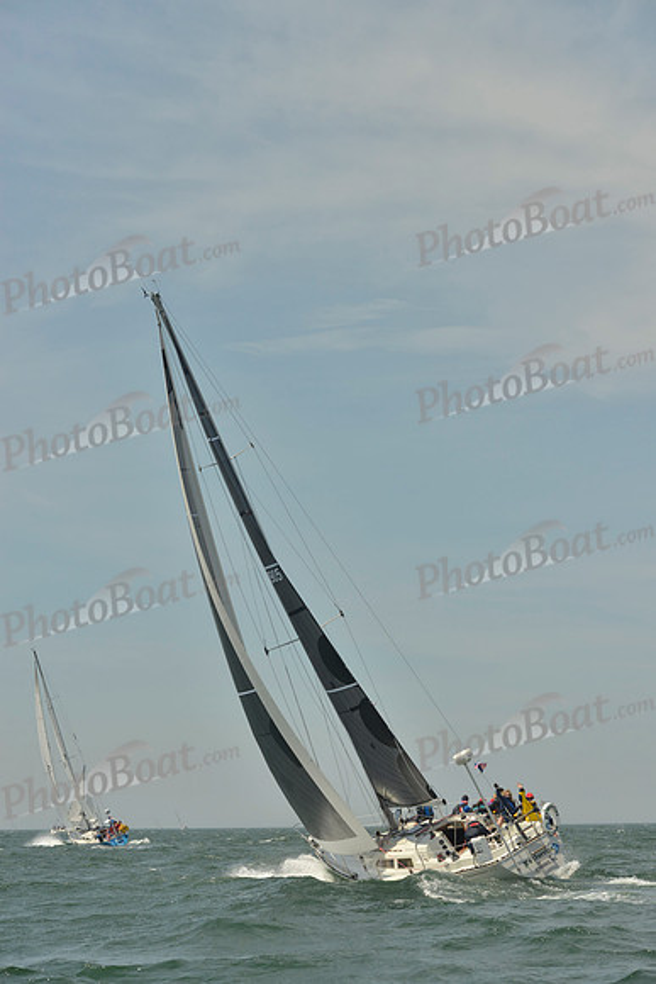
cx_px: 328
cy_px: 492
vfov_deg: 28.8
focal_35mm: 70
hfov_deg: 19.5
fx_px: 1912
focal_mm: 70
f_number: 8
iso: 200
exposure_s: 1/1250
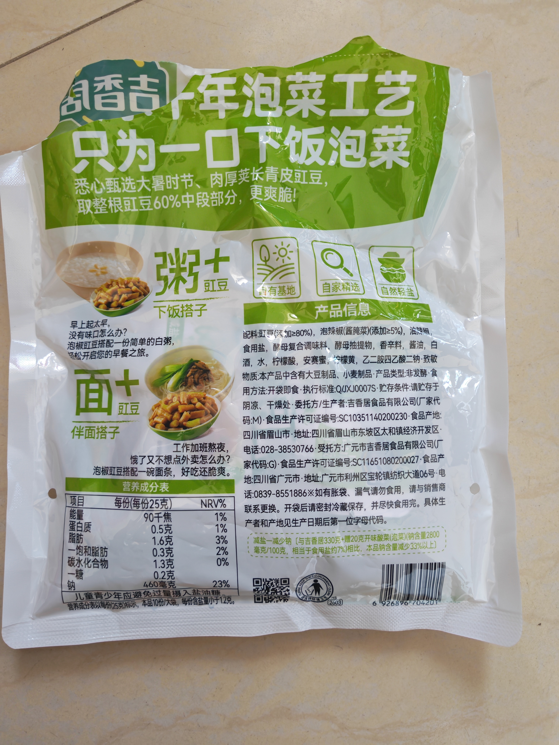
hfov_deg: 56.8
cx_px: 280
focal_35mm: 24
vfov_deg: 71.6
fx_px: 517
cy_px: 372
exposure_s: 1/50
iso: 500
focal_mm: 6.67
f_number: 1.95
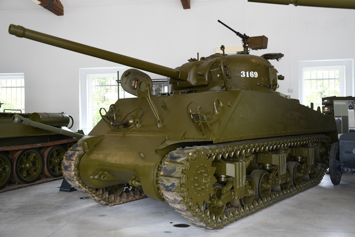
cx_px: 178
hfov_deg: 57.2
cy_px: 118
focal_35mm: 33
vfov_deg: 40.0
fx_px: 325
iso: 250
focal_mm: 22
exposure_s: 1/50
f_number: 3.5
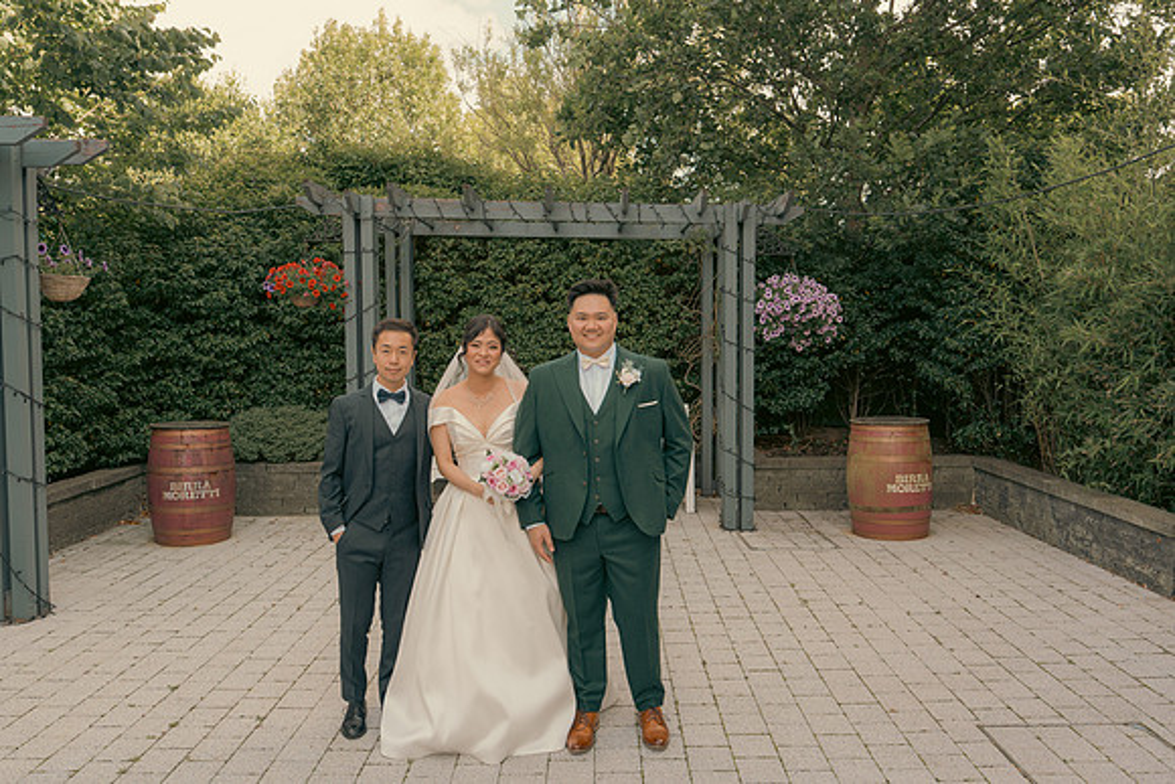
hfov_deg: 61.9
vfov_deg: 43.6
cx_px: 588
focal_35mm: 30
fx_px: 979
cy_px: 392
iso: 200
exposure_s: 1/160
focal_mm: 30
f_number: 5.6
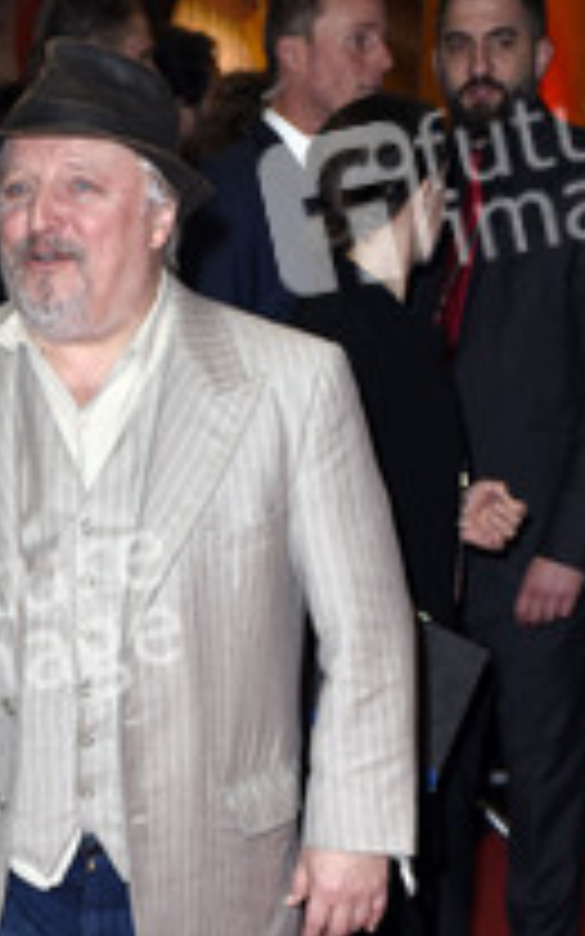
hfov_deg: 9.3
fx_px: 3597
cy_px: 864
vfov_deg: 14.7
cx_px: 81
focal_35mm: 141
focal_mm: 48
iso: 400
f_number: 6.3
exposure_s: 1/60
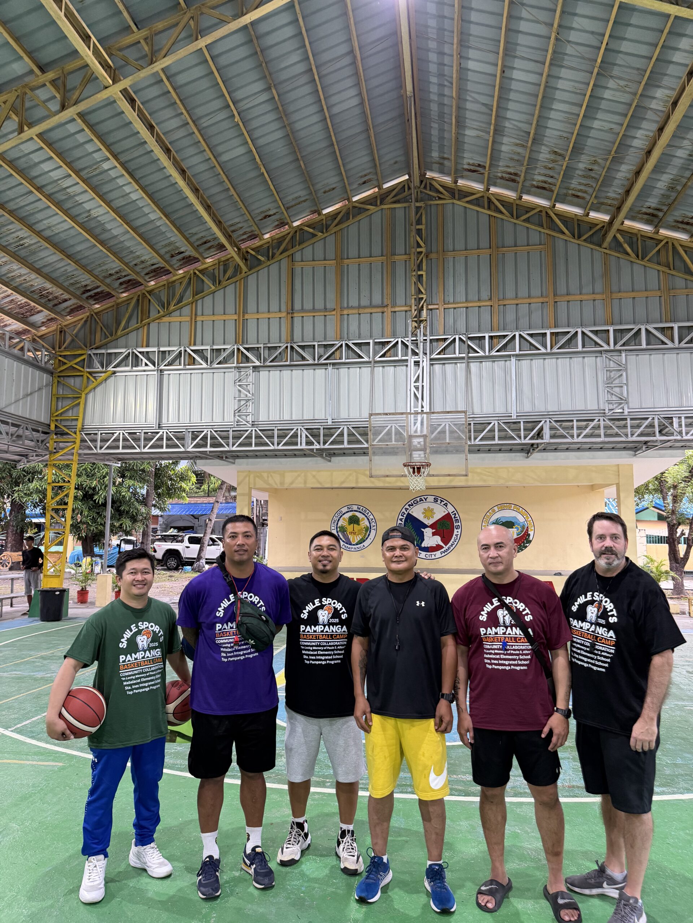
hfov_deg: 56.8
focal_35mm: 24
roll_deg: +0.0
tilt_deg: +7.4
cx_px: 346
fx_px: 641
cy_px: 462
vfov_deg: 71.6
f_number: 1.78
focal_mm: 6.76
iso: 320
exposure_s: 1/60
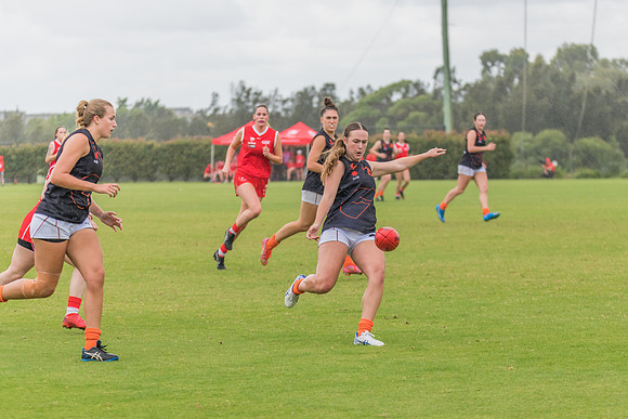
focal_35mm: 165
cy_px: 220
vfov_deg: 8.3
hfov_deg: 12.4
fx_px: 2887
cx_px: 346
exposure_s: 1/1250
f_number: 5
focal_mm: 150
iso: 900
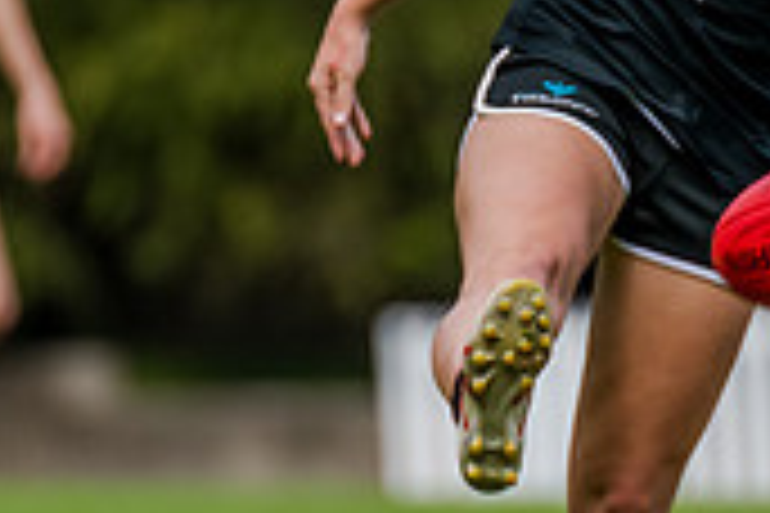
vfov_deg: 1.0
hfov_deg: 1.5
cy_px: 281
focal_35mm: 1413
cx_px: 825
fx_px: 30220
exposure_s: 1/1600
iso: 800
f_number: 5
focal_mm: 380
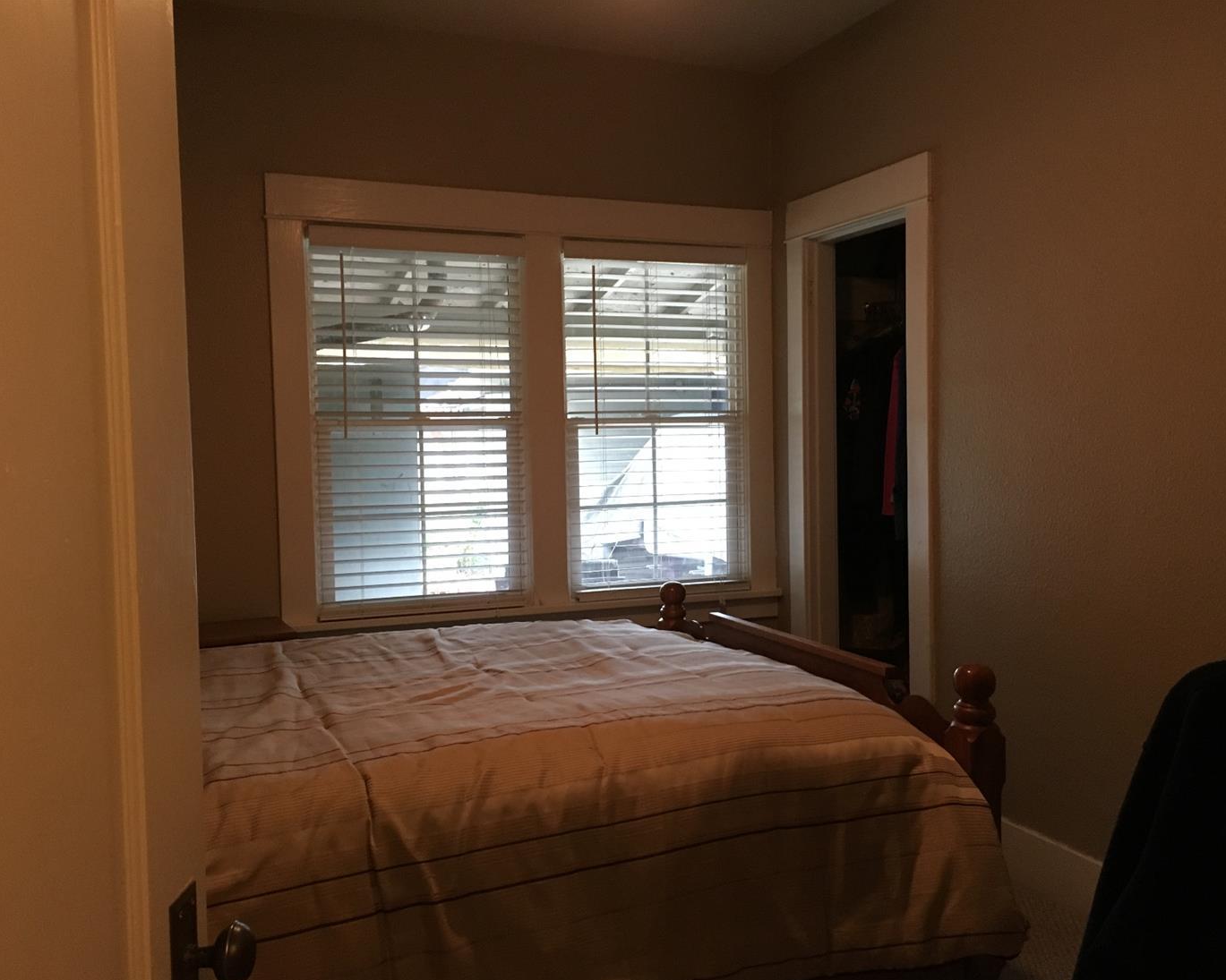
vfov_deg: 47.1
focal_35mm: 31
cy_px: 501
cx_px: 642
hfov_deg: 57.2
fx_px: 1125
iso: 200
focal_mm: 4.15
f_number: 2.2
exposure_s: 1/17
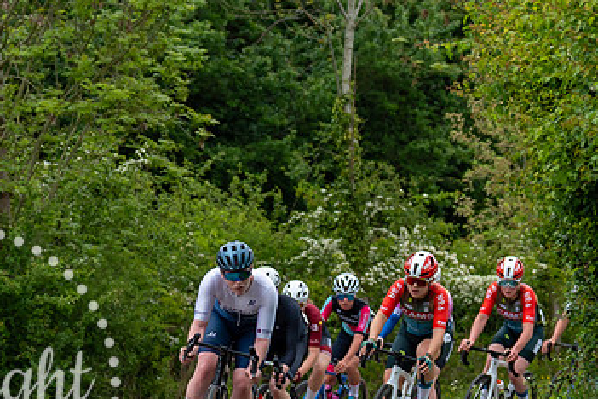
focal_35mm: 275
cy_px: 312
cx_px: 239
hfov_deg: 7.5
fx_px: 4568
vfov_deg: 5.0
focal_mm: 70
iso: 125
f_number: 2.8
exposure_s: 1/800
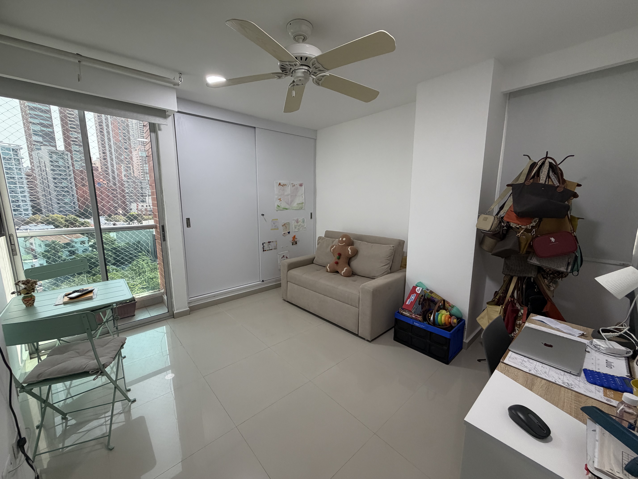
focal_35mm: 14
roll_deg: +0.2
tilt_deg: -9.5
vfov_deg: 85.7
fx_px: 258
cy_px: 240
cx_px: 319
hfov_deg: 102.1
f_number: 2.2
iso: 320
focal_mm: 2.22
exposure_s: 1/120
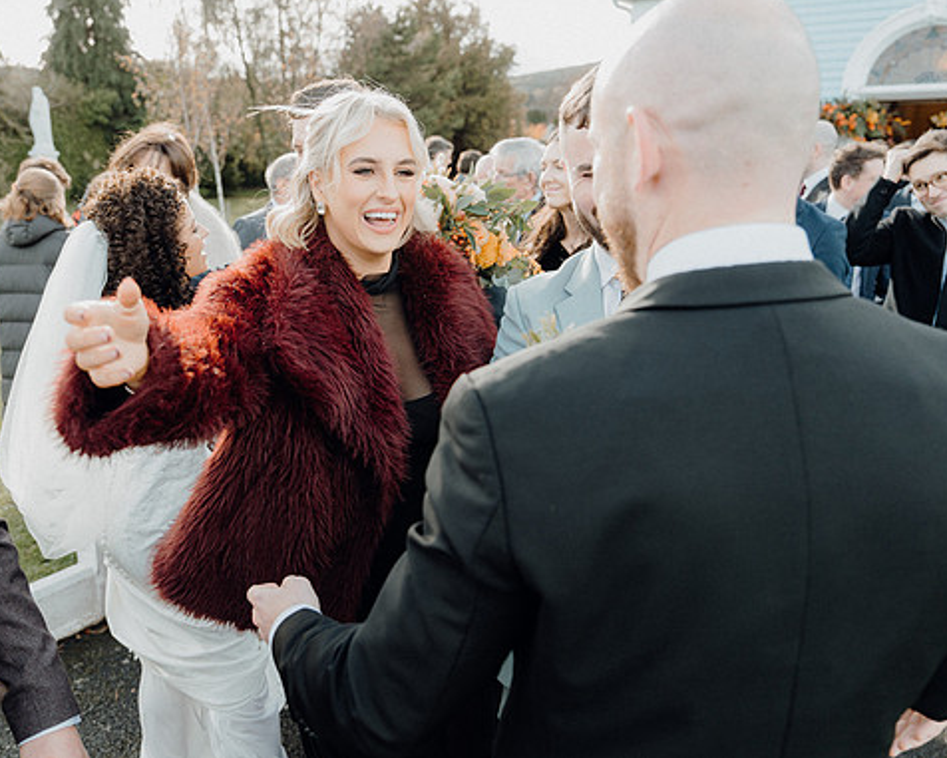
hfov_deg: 55.4
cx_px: 406
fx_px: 897
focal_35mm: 32
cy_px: 377
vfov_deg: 45.8
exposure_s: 1/400
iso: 320
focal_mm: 28
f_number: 3.5
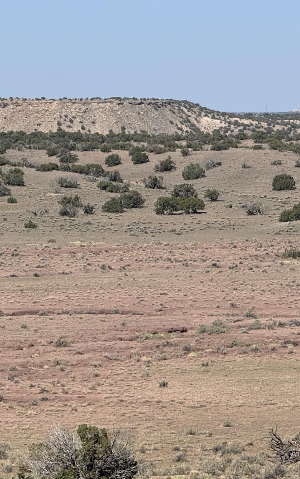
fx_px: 3440
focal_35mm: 263
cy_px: 300
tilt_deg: -3.7
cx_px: 127
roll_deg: +1.4
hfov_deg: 5.0
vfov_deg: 8.0
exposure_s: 1/2710
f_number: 2.8
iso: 50
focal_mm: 15.66
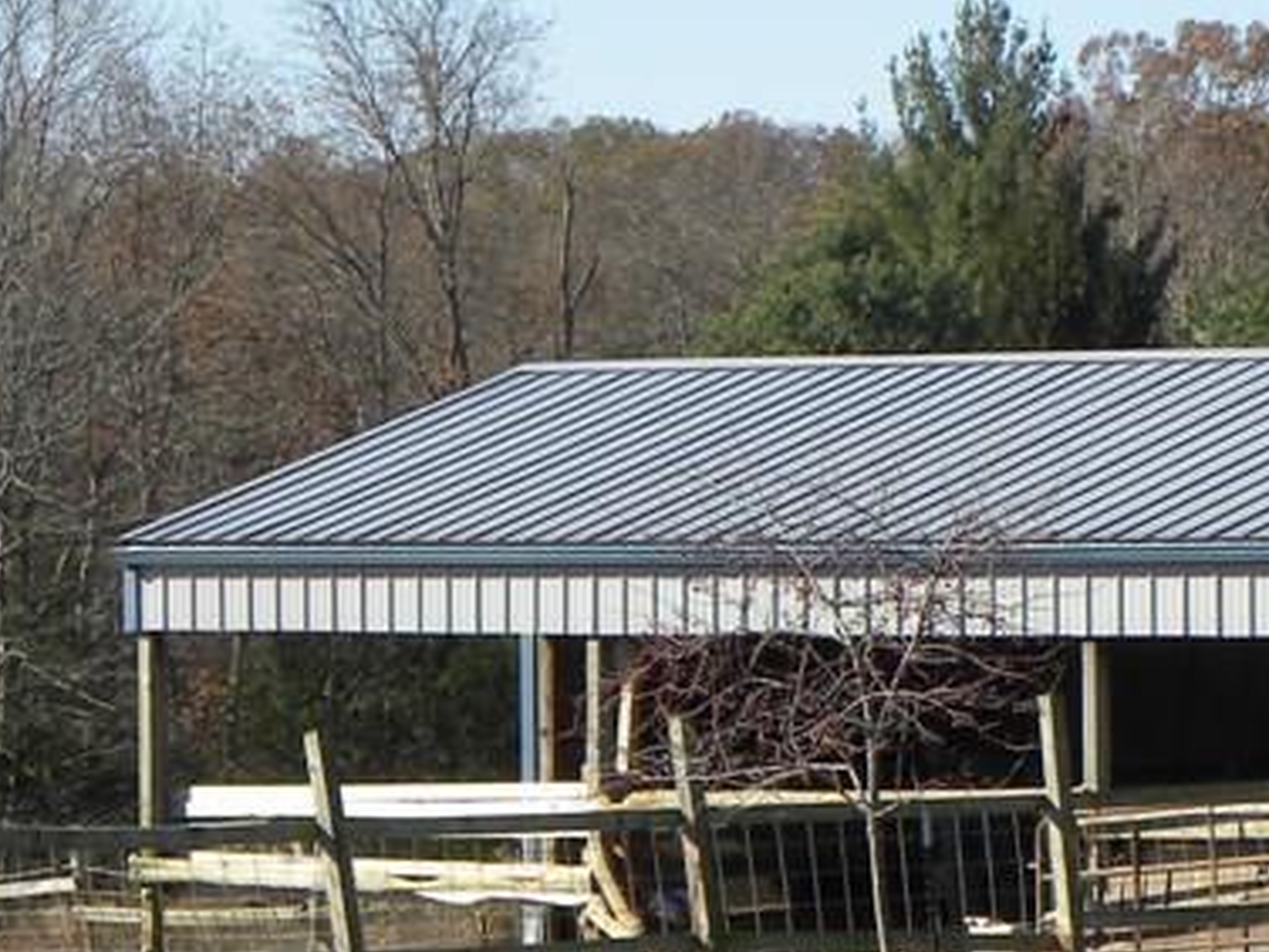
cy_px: 533
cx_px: 925
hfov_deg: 7.6
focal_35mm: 259
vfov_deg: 5.7
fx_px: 9495
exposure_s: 1/257
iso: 64
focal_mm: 16.9
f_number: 5
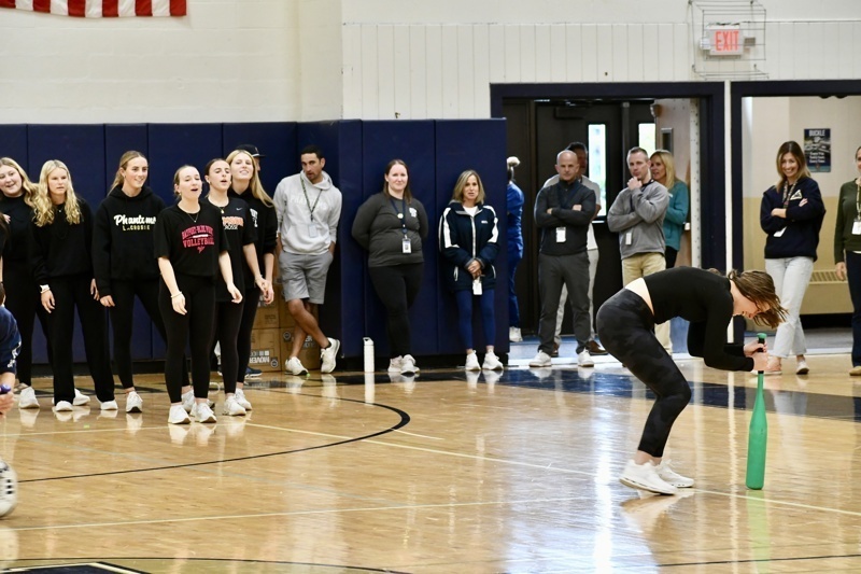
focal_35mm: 165
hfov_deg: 12.5
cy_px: 287
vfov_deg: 8.3
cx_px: 430
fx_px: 3945
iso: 3200
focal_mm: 110
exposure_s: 1/160
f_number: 6.3
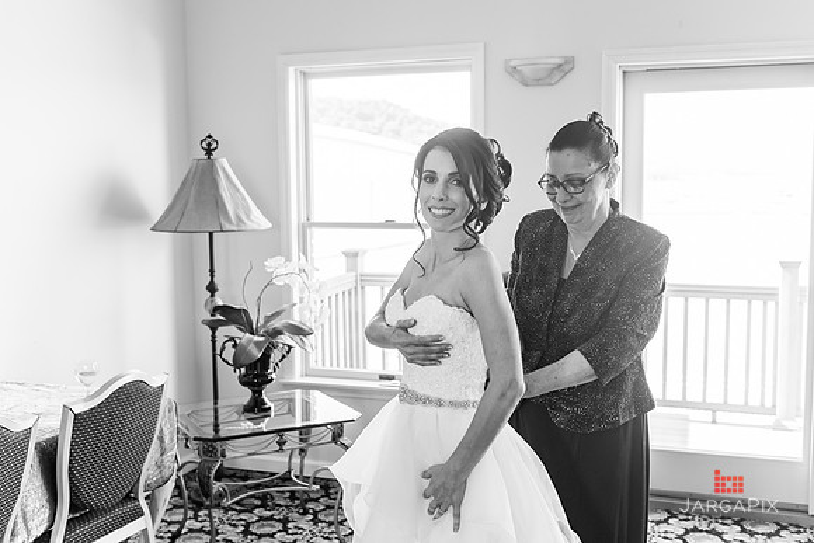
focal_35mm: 40
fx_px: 913
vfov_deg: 33.1
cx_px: 398
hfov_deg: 48.1
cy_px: 271
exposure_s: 1/125
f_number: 3.2
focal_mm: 35
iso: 400
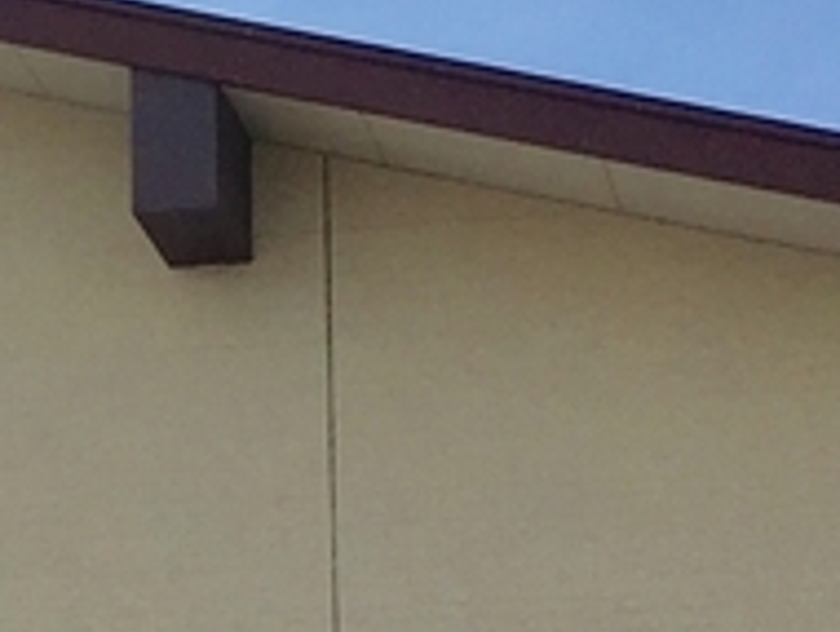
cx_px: -787
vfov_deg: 8.1
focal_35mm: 183
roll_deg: -2.7
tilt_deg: +13.0
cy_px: 499
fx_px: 4446
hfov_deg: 10.1
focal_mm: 4.15
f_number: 2.2
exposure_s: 1/2481
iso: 25
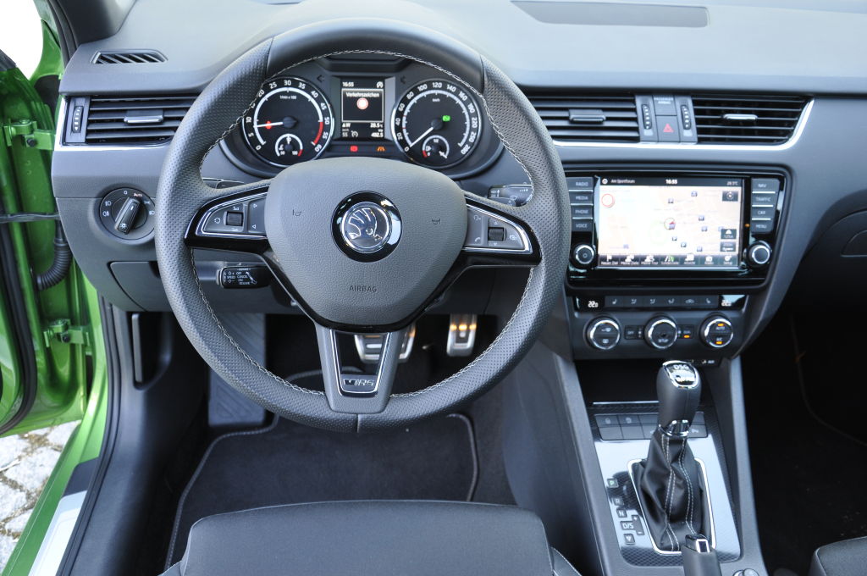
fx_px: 866
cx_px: 434
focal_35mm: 36
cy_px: 288
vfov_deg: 36.8
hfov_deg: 53.2
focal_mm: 24
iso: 400
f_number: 5.6
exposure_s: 1/30
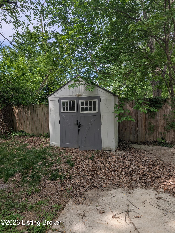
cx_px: 88
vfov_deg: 71.5
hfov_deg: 56.9
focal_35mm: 24
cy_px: 116
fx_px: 161
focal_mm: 6.9
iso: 15
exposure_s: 1/696
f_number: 1.68
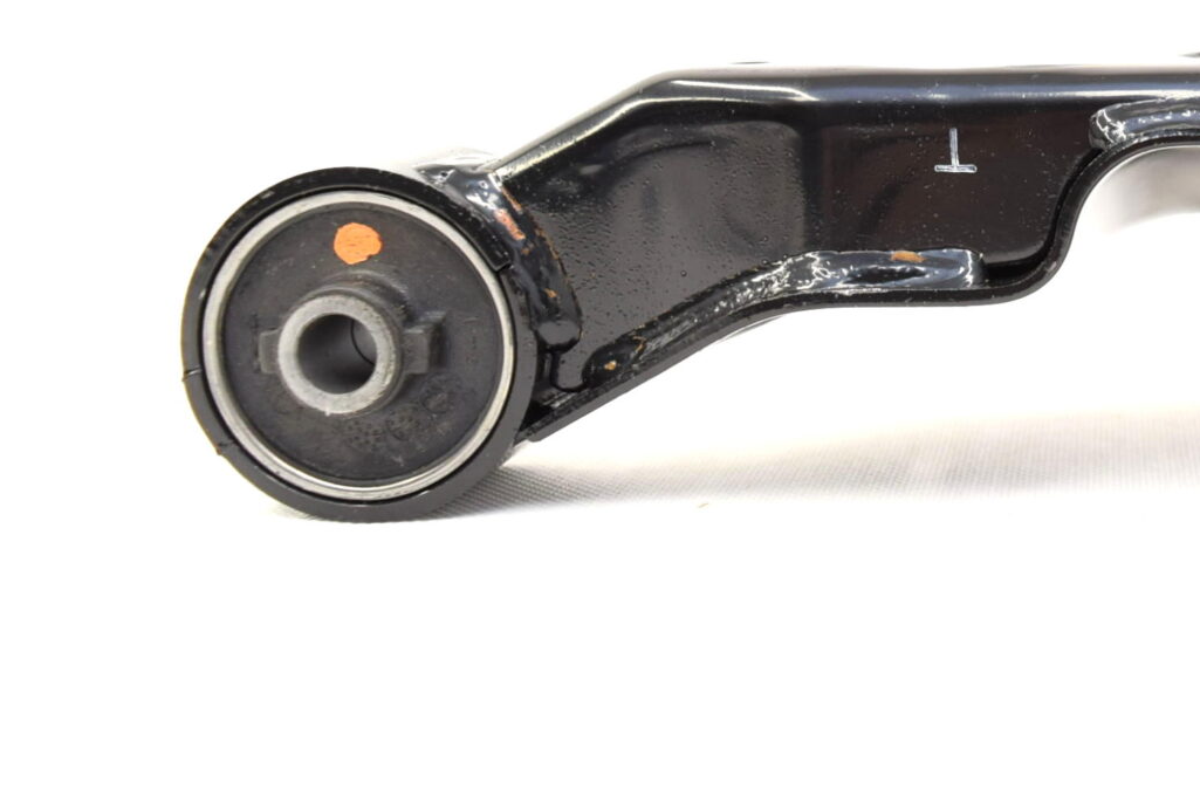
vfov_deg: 22.2
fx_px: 2001
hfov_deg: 31.0
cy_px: 88
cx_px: 1196
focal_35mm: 60
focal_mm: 20
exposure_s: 1/125
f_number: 5.6
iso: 400
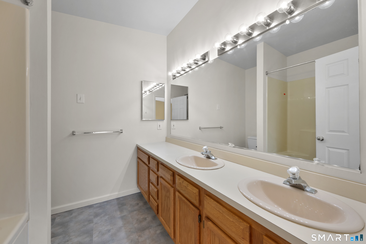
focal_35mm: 14
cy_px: 122
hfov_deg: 104.3
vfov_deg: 81.2
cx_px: 183
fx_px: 142
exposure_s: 1/10
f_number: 10
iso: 640
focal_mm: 14
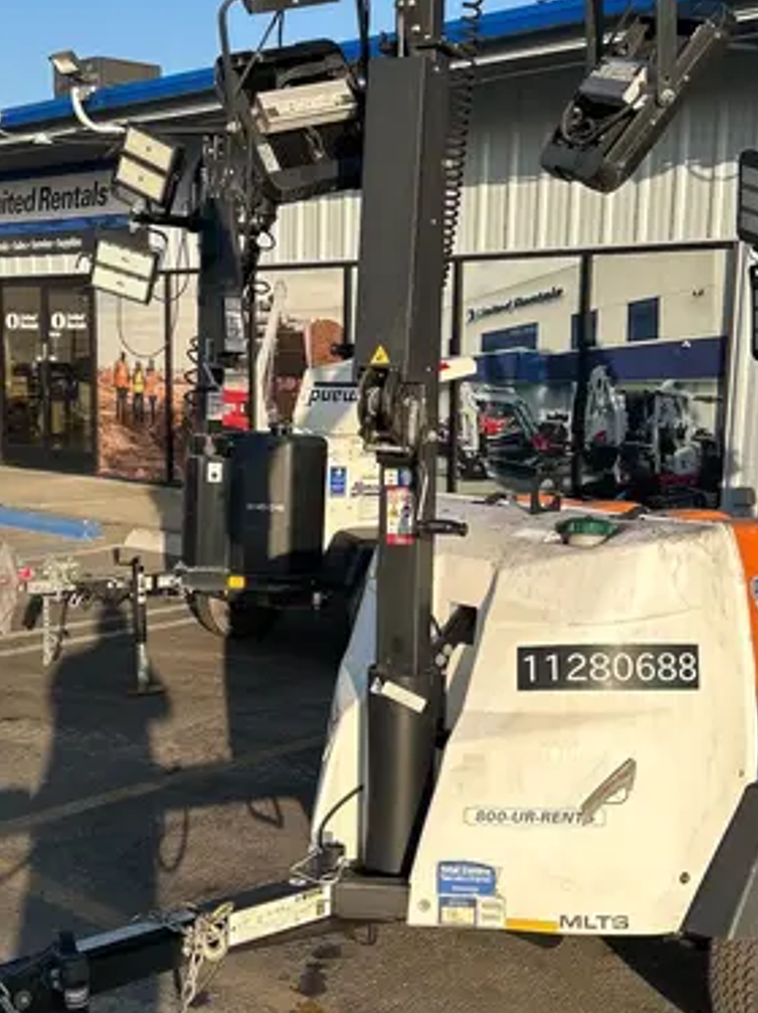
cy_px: 595
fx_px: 1491
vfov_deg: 37.4
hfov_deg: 28.4
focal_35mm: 51
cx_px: 287
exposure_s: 1/2762
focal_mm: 5.7
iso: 50
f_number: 1.5
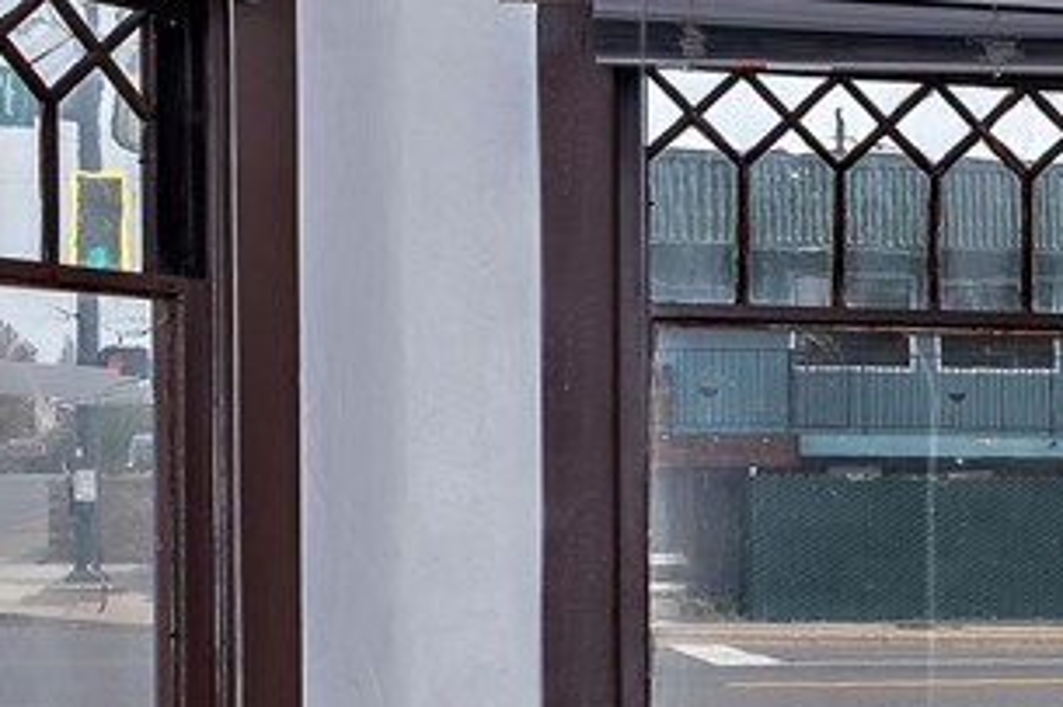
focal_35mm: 89
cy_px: 632
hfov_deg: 21.1
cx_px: 1330
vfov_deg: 15.2
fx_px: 2626
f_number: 10
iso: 200
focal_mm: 16
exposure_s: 1/200
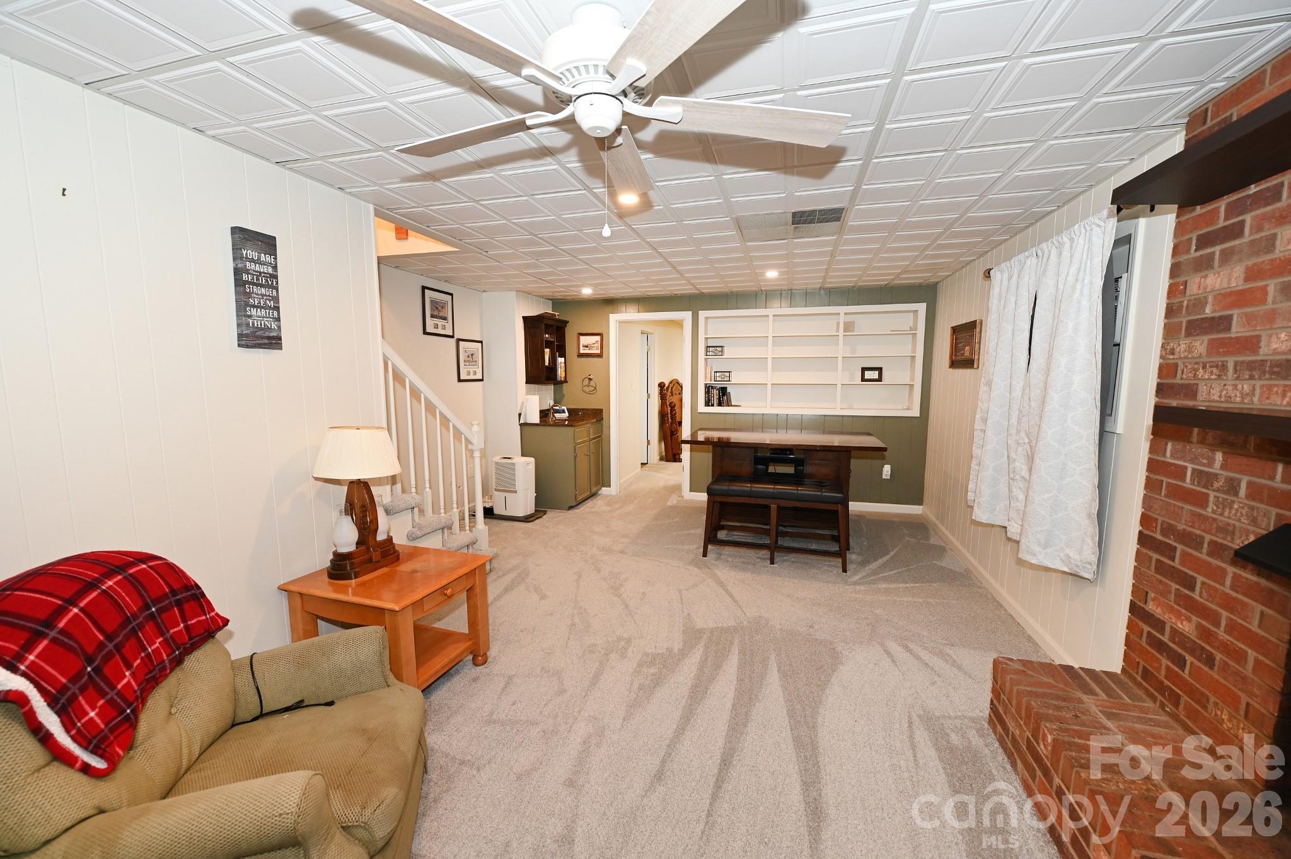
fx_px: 502
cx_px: 646
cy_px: 430
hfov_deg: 104.3
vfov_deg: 81.1
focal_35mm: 14
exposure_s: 1/60
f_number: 4
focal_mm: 14
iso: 900
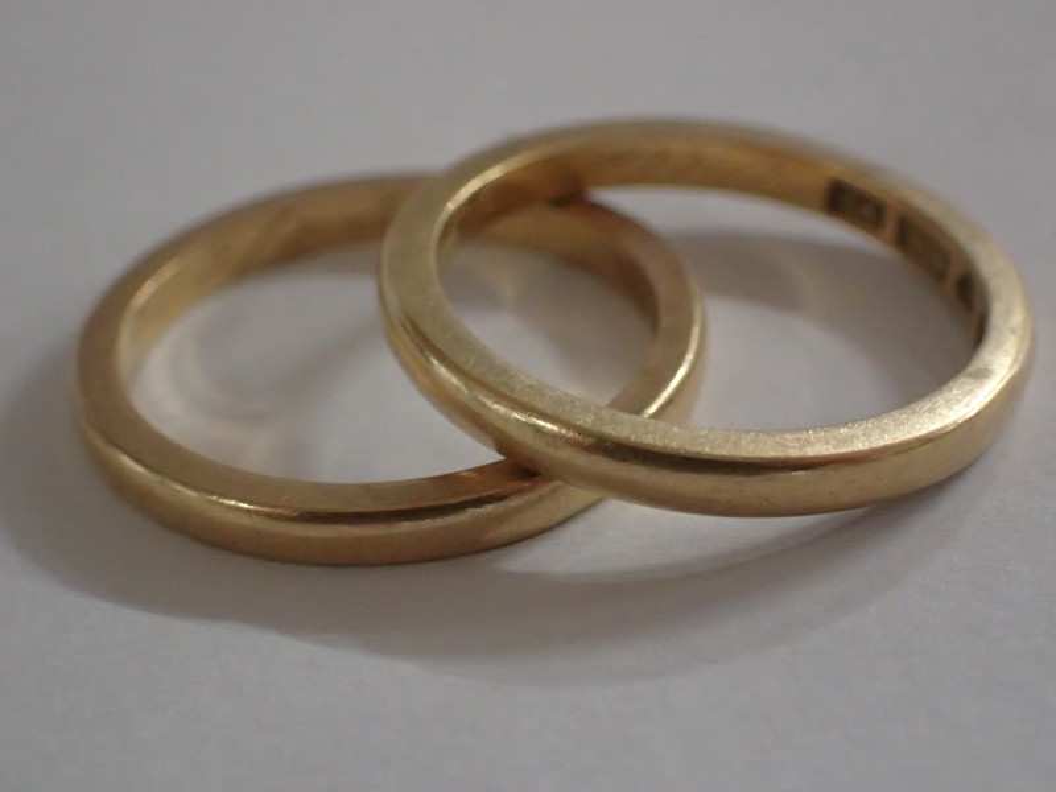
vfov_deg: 18.4
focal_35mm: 80
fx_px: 2440
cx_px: 528
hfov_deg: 24.4
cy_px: 396
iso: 1600
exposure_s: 1/40
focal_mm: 14.41
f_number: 4.4
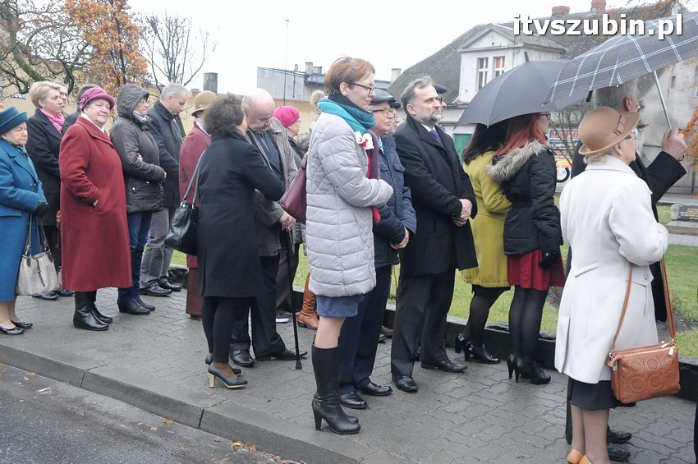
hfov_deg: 46.4
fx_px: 814
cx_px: 349
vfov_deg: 31.8
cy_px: 232
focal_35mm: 42
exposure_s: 1/200
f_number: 7.1
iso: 1600
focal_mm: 28
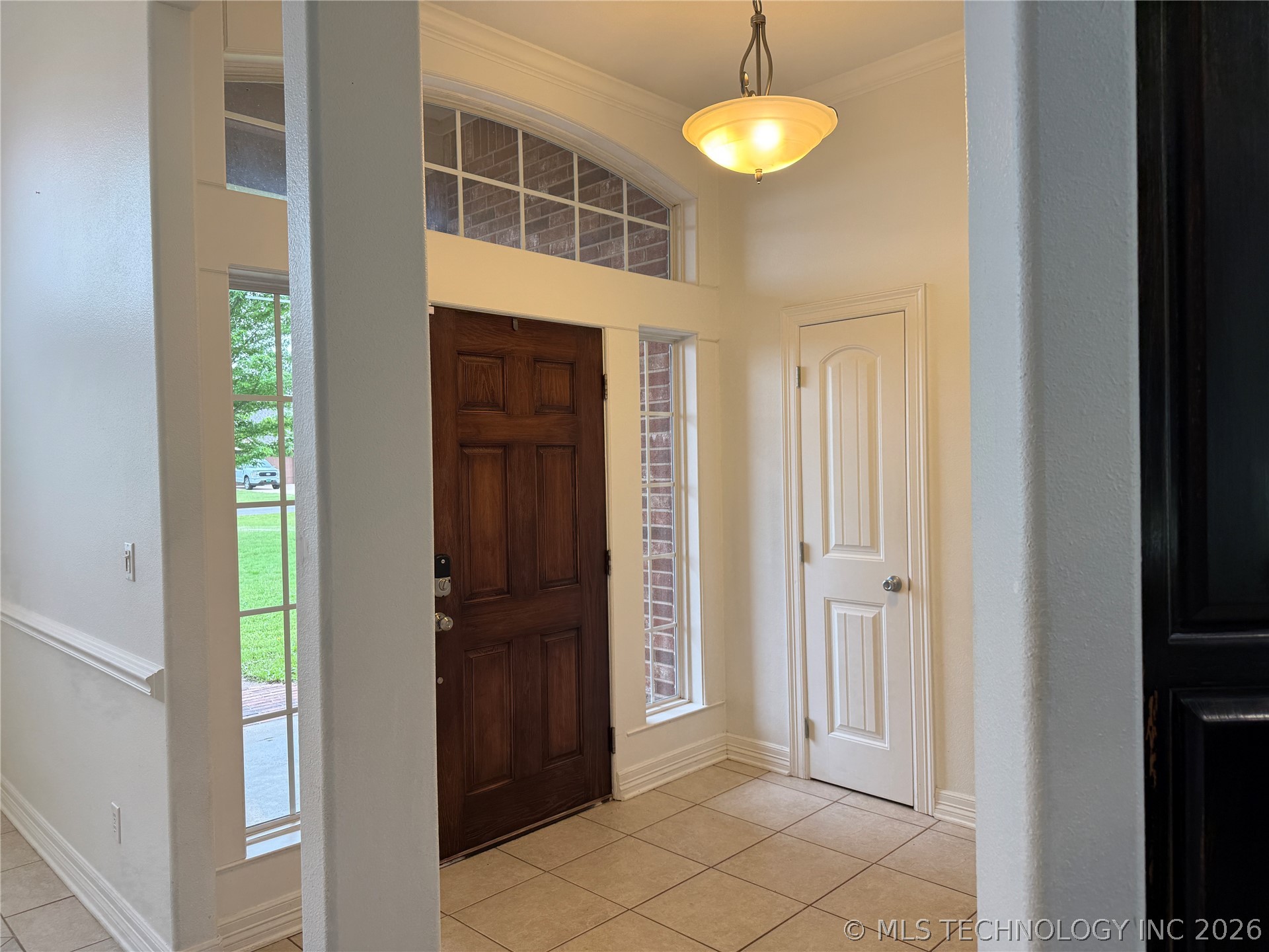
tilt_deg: -0.3
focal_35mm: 24
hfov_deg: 71.6
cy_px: 476
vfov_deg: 56.8
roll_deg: +1.0
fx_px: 880
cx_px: 634
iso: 80
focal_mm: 6.76
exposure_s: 1/120
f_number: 1.78
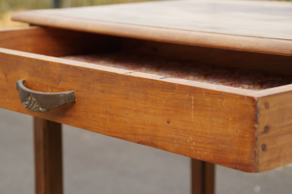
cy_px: 97
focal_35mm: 112
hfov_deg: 18.2
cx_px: 146
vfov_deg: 12.2
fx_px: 912
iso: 100
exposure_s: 1/160
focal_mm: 75
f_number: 5.6
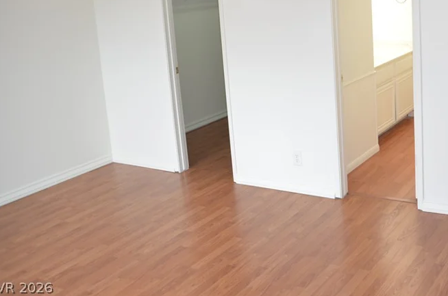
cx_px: 336
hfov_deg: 40.8
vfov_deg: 28.0
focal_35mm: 47
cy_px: 66
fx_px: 584
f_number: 4
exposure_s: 1/60
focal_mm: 20
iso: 450
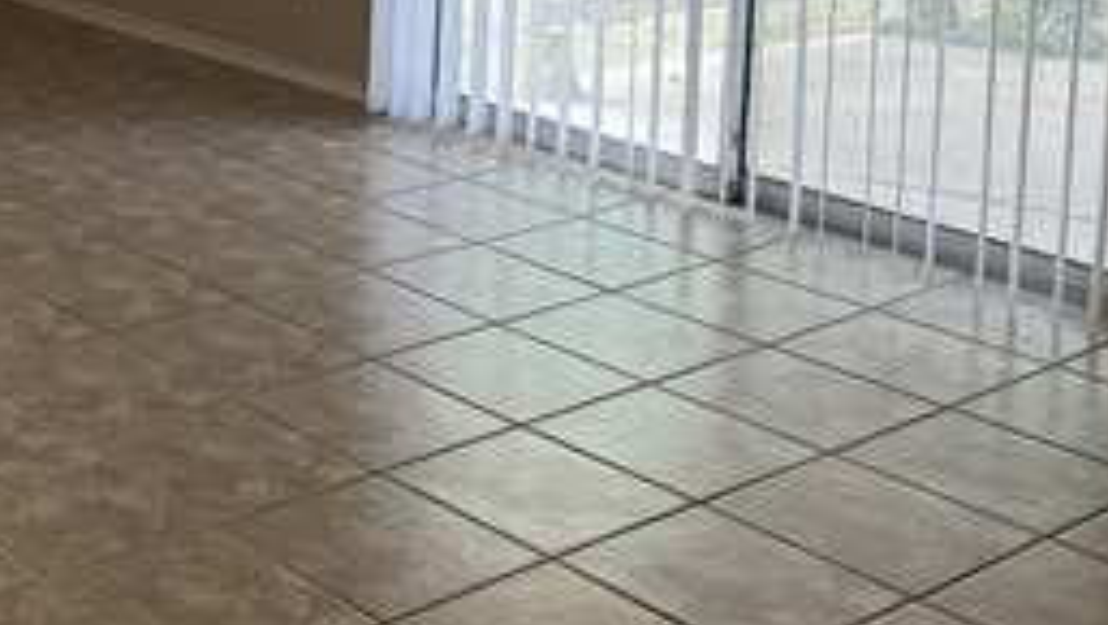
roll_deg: -0.2
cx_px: -160
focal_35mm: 65
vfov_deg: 17.6
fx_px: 1911
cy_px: -159
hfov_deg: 28.8
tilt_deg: -7.1
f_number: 1.78
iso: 250
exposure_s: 1/60
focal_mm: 6.76
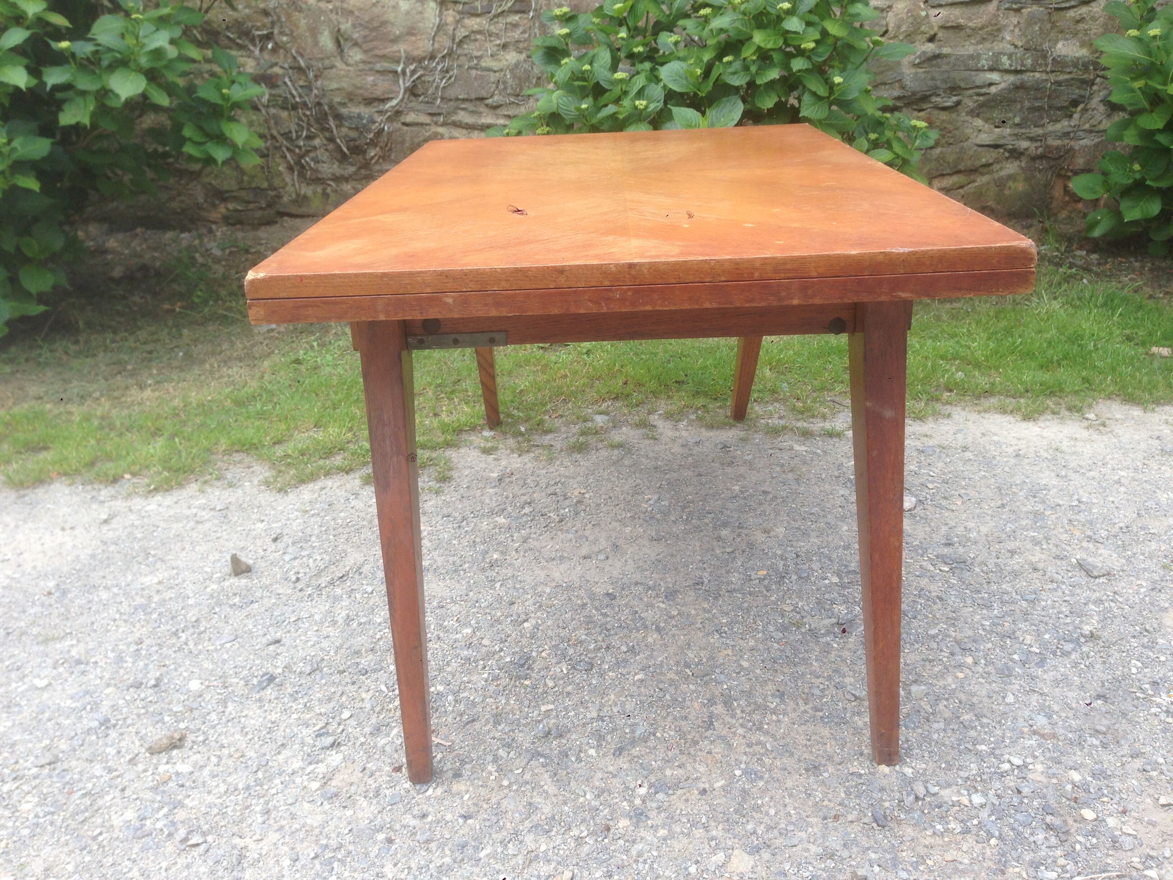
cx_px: 586
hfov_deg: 55.4
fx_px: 1118
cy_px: 440
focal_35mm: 33
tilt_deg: -21.5
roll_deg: +0.1
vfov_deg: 42.9
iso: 50
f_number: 2.4
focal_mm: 4.12
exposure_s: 1/343
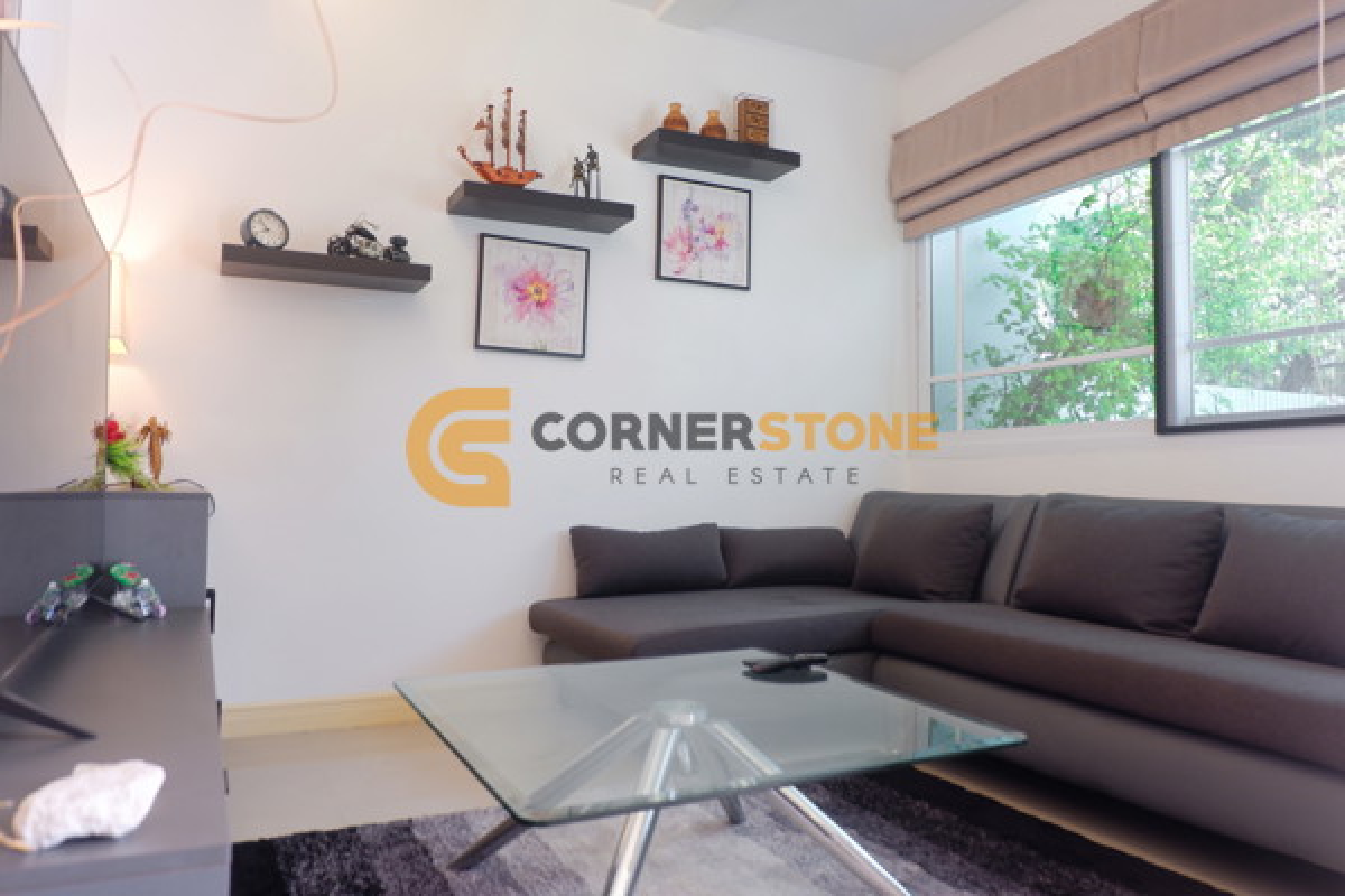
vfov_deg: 53.1
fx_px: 897
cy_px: 448
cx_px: 672
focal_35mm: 24
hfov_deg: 73.7
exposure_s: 1/38
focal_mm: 16
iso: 200
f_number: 3.5
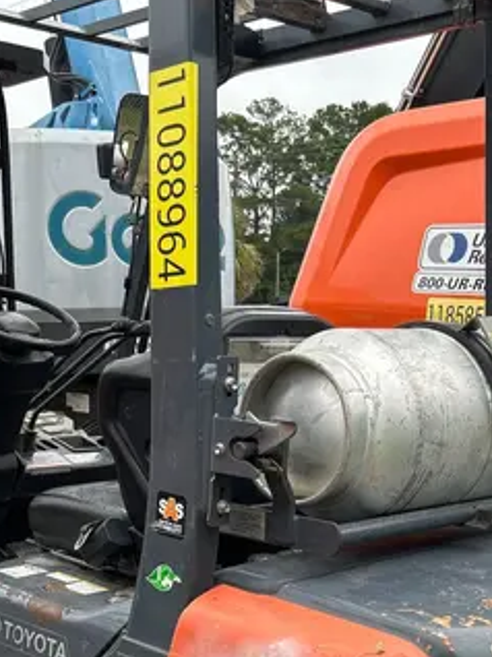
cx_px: 234
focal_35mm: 60
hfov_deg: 24.4
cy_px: 559
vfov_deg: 31.1
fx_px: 1139
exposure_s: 1/160
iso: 40
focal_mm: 5.7
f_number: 1.5
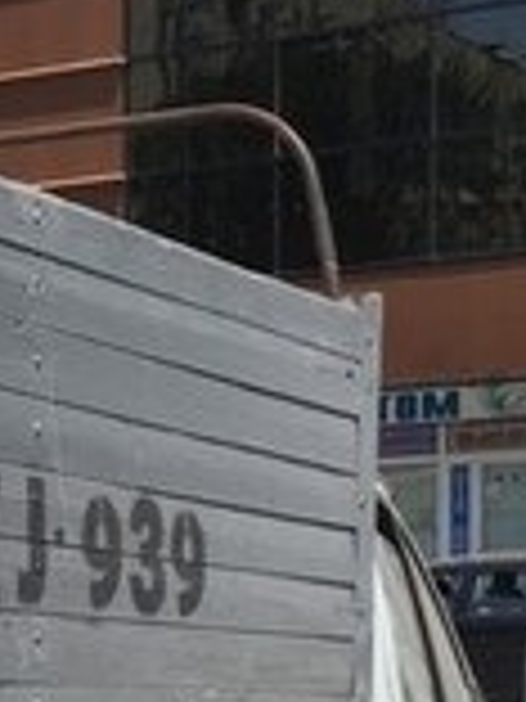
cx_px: -544
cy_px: 830
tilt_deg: -6.4
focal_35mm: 123
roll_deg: +3.3
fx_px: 2492
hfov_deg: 10.9
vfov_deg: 15.5
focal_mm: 4.15
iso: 32
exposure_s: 1/1721
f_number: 2.2
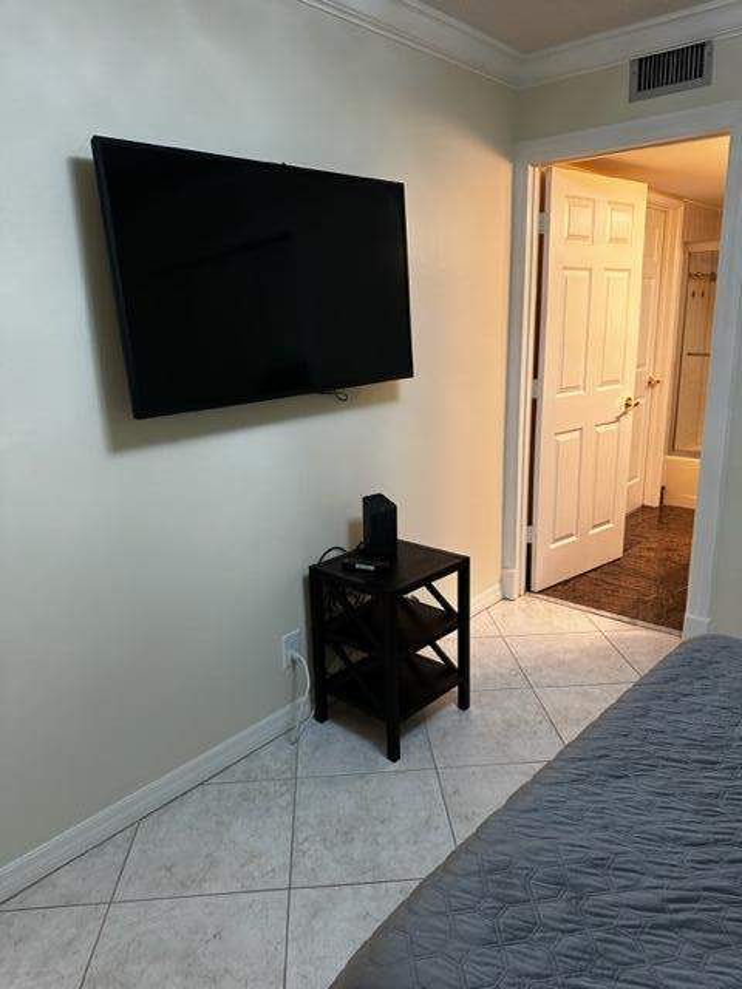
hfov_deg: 56.8
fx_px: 686
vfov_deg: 71.6
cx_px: 371
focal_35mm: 24
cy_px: 494
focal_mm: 6.86
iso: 200
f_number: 1.78
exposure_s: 1/60
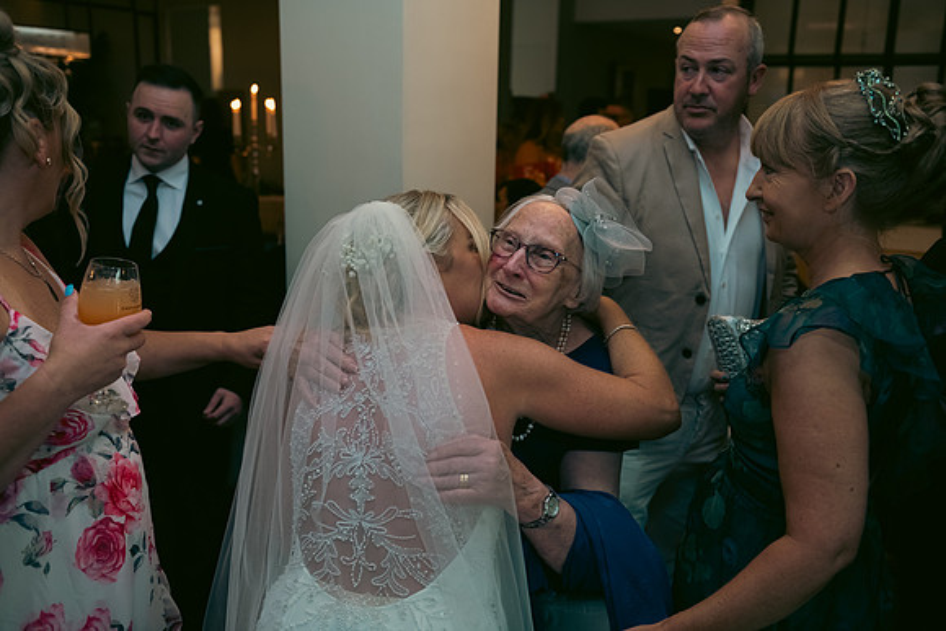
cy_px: 316
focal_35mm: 35
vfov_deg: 37.9
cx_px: 473
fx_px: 920
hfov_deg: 54.4
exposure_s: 1/160
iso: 800
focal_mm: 35
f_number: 3.5
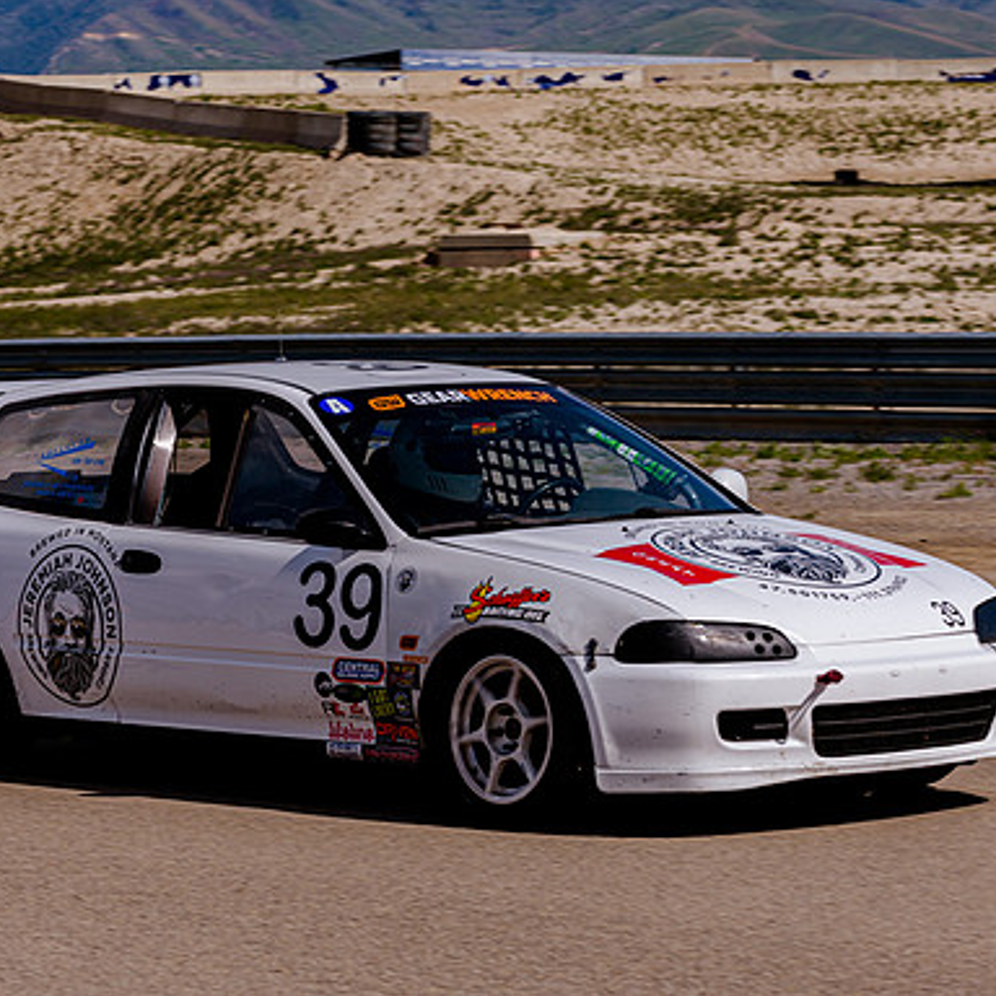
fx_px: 5306
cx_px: 390
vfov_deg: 10.7
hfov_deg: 10.7
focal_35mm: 163
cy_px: 545
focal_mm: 110
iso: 100
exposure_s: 1/800
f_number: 8
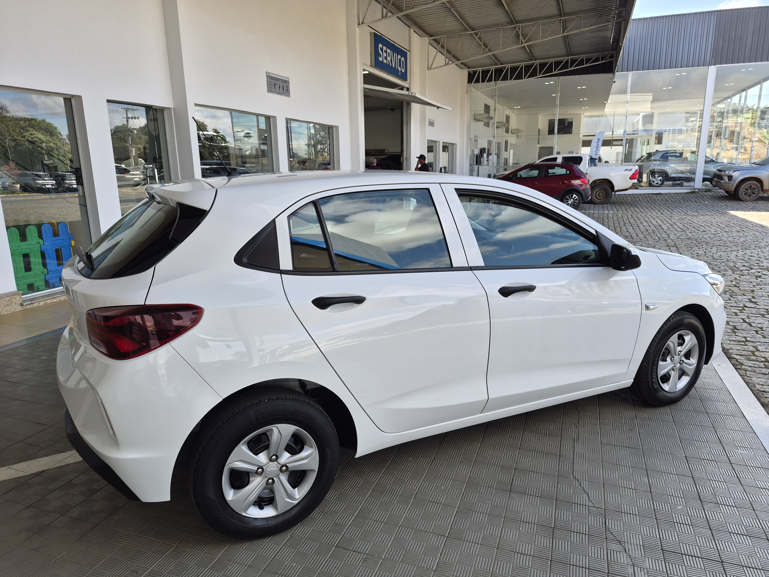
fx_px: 511
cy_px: 288
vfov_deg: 58.9
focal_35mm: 23
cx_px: 384
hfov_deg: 73.9
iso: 80
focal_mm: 5.4
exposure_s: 1/912
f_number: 1.8
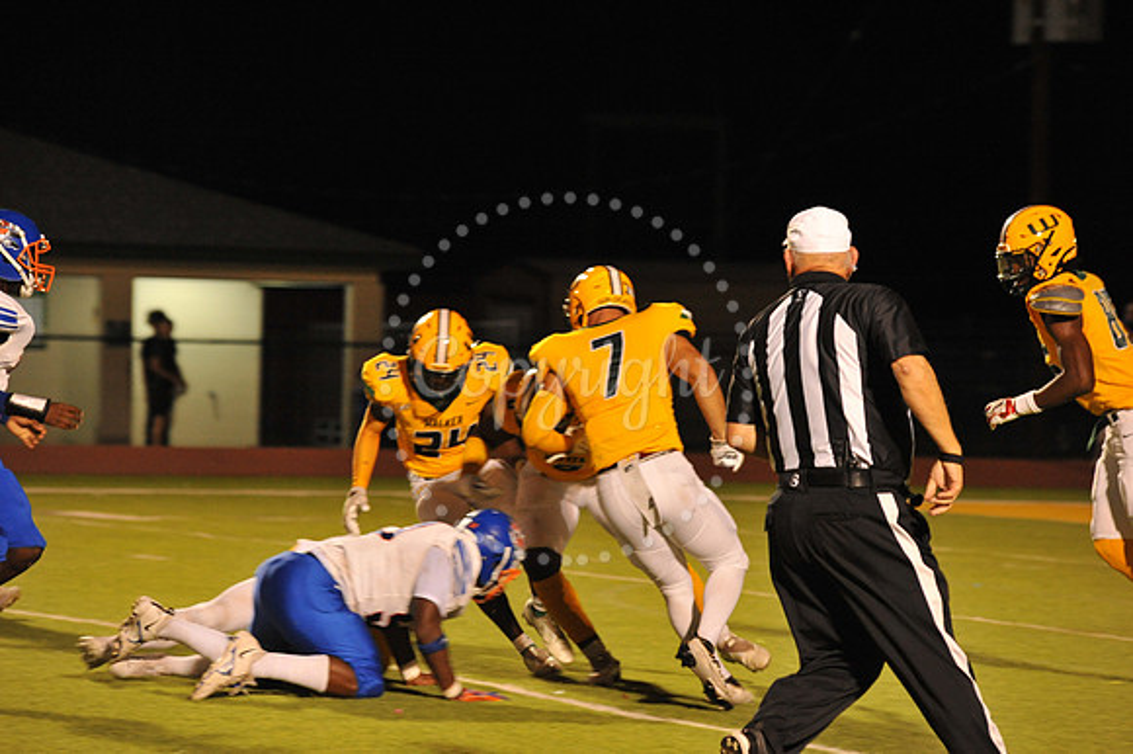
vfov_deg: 6.9
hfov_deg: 10.3
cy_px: 377
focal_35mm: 200
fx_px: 6291
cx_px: 566
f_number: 6.3
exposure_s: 1/160
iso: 3200
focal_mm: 200
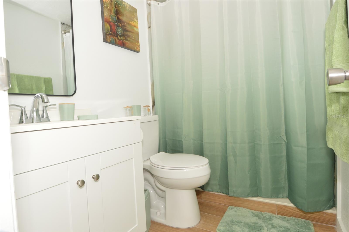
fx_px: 174
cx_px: 174
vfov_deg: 67.3
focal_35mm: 18
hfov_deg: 90.1
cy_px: 116
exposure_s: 1/80
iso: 400
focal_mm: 12
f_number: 10
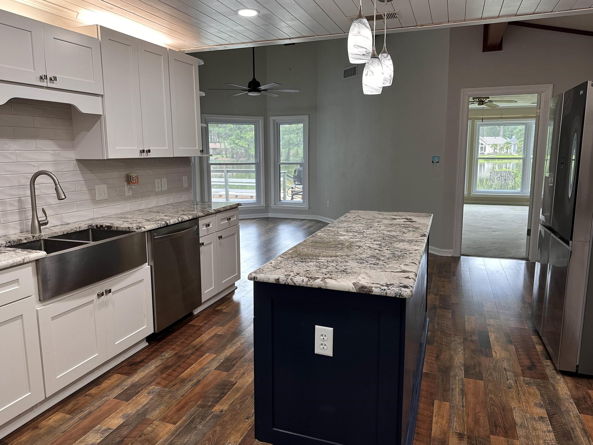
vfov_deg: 54.9
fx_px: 428
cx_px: 287
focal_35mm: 25
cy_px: 217
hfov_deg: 69.4
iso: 125
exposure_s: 1/120
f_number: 1.78
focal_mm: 6.86
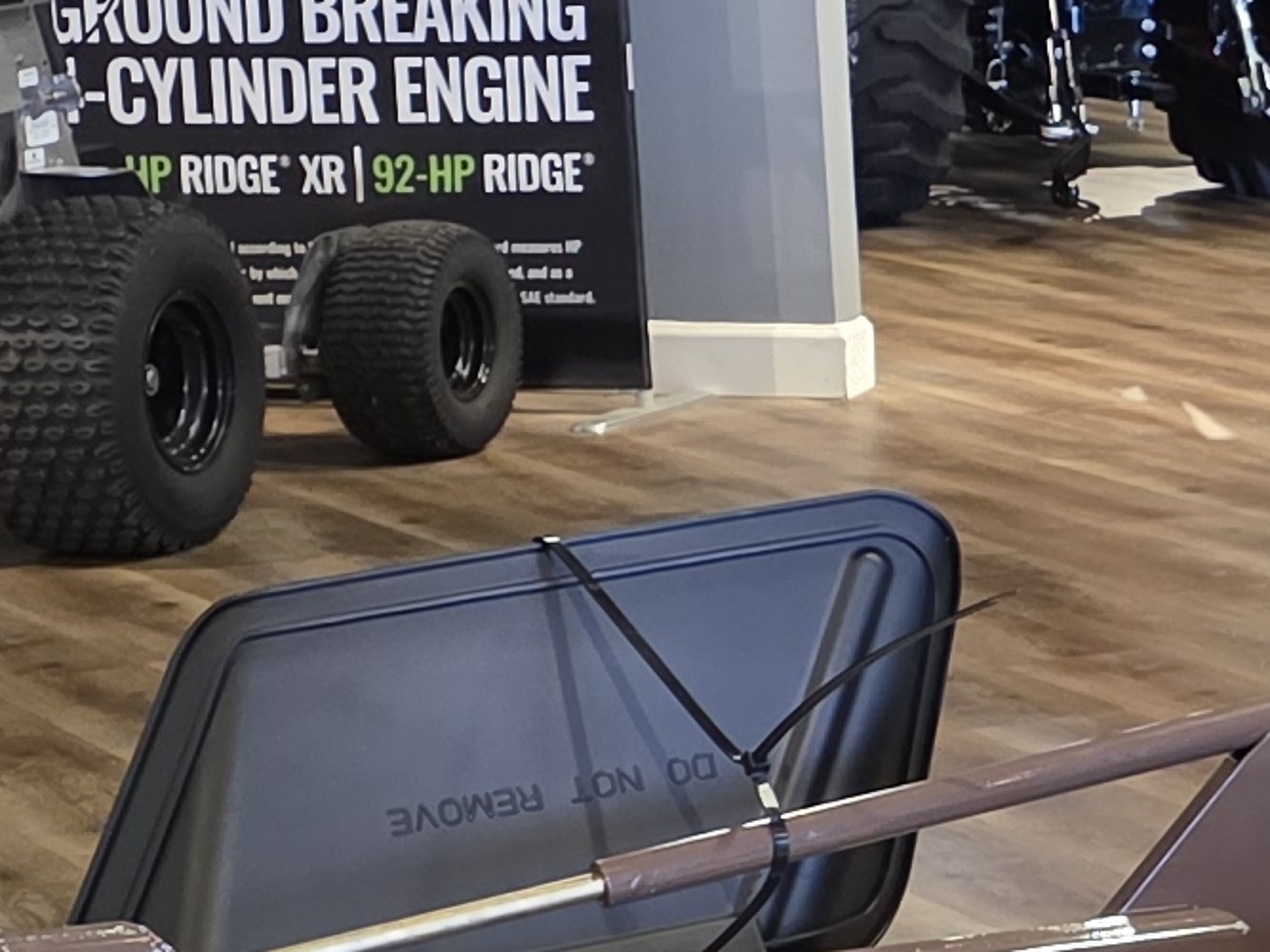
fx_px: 5062
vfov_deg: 10.7
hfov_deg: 13.4
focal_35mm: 138
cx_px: 1997
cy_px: 809
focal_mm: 6.3
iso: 640
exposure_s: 1/120
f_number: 1.7
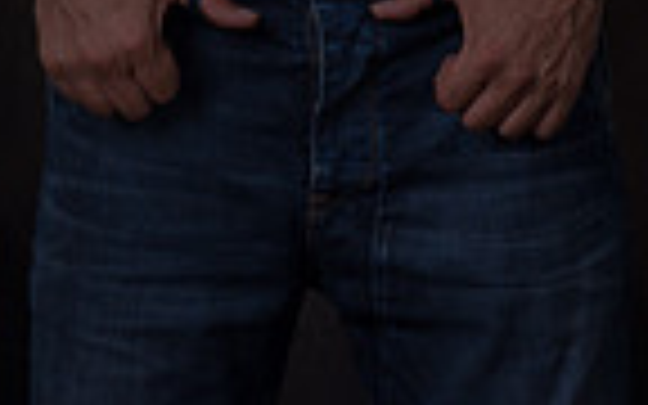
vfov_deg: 9.8
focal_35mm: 123
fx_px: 2172
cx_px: 225
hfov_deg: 16.9
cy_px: -448
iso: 80
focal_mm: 30
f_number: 9
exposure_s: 1/200
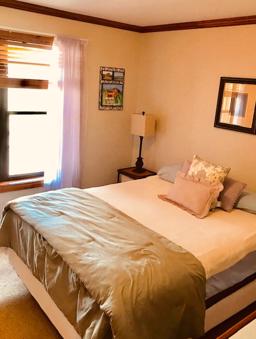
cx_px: 128
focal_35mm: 28
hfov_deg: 49.9
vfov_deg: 63.3
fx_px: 275
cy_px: 170
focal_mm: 3.99
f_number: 1.8
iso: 40
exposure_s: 1/15
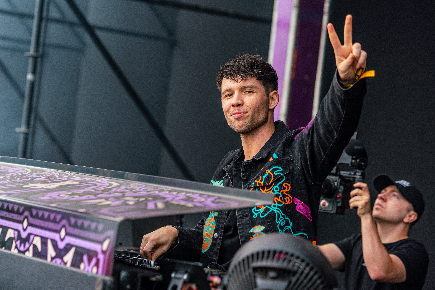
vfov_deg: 12.4
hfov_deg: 18.4
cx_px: 201
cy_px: 129
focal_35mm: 111
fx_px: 1340
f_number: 3.2
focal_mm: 93
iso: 80
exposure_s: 1/400
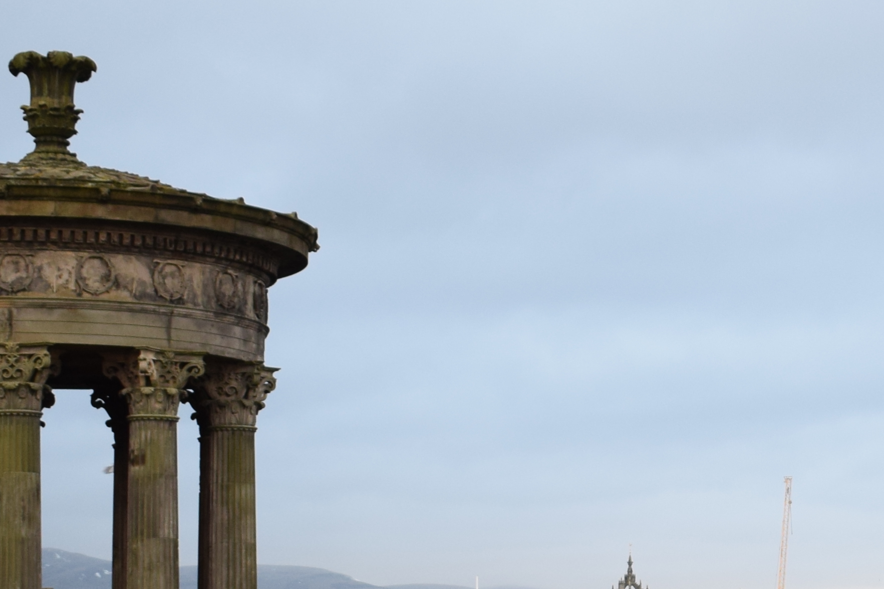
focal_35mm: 107
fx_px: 2620
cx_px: 812
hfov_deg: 18.8
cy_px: 589
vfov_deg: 12.7
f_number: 4
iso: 450
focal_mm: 21
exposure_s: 1/60
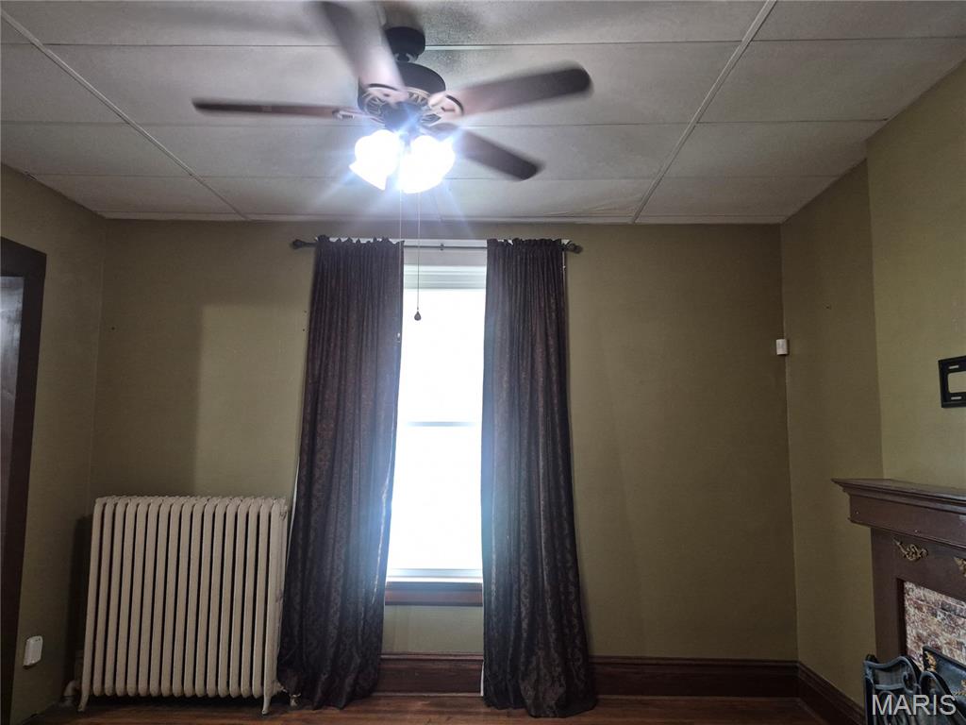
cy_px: 362
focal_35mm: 23
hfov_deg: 73.9
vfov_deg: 58.9
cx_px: 483
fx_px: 642
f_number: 1.8
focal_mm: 5.4
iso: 640
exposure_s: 1/120
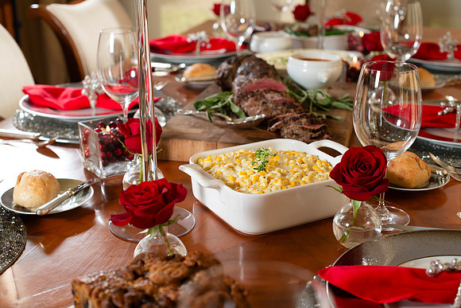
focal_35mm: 50
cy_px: 154
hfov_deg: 39.6
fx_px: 640
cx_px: 230
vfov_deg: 27.0
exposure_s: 1/100
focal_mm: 50
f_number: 5
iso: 320
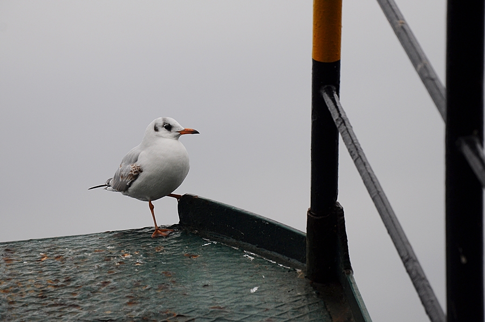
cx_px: 242
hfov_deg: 13.1
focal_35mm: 158
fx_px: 2119
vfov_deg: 8.7
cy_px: 161
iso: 250
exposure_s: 1/160
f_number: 5.6
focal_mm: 105
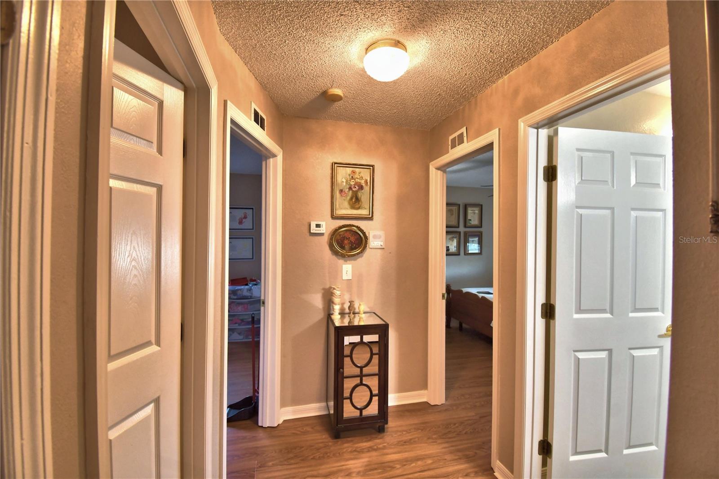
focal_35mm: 15
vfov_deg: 77.3
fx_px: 300
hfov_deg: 100.4
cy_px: 240
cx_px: 360
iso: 560
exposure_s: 1/30
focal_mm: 10
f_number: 4.5
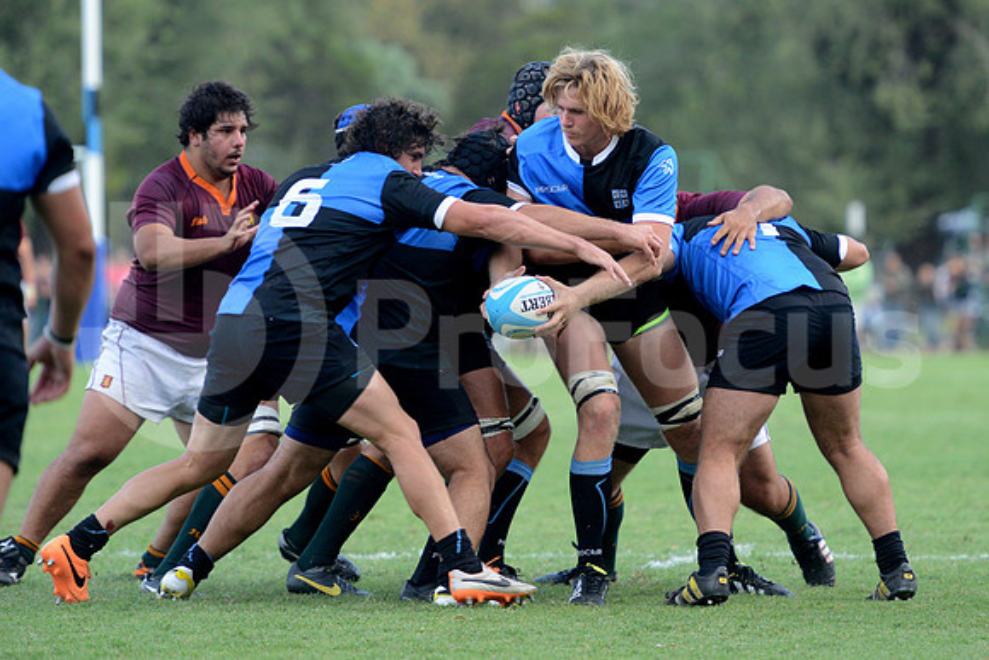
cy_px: 330
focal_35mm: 250
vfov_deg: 5.5
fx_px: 6869
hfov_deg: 8.2
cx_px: 494
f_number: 4
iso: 1600
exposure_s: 1/640
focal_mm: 250
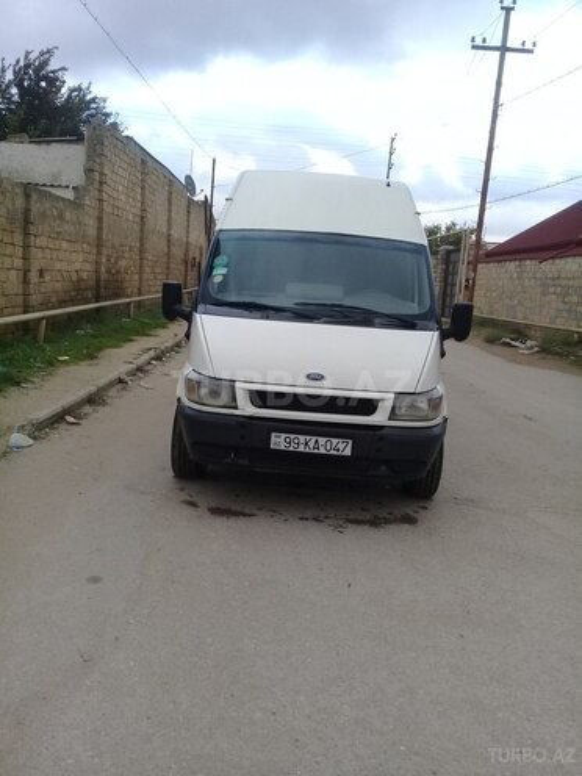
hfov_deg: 45.4
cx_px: 291
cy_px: 388
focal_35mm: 31
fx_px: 695
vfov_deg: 58.4
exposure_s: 1/106
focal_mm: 3.3
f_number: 2.2
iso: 50
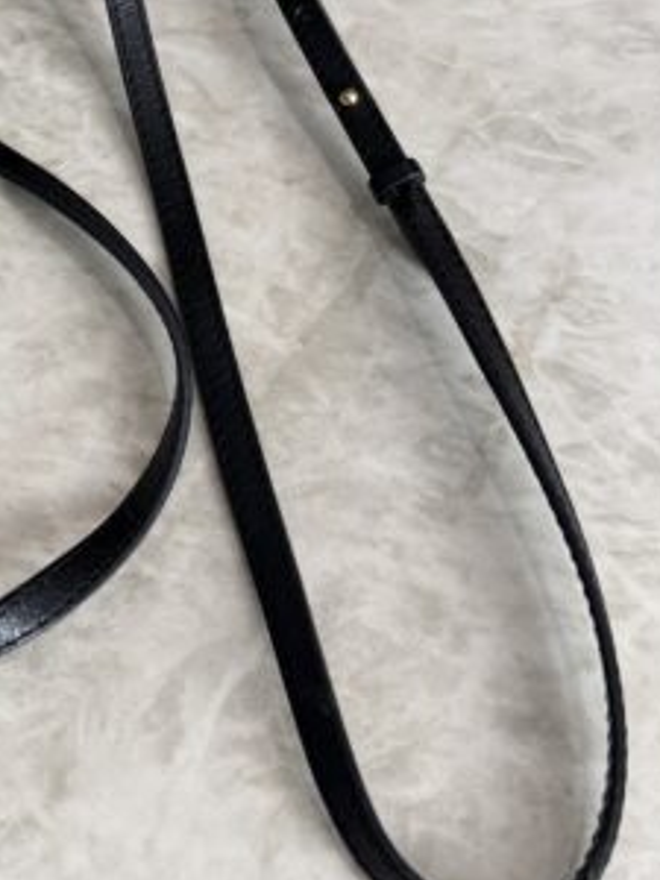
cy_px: 18
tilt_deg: -46.4
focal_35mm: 64
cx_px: 79
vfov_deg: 28.5
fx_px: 1627
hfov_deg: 22.4
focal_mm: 6.76
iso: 125
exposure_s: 1/120
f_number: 1.78
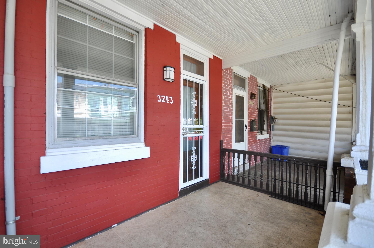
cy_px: 124
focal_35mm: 15
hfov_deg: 100.5
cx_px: 187
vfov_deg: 77.1
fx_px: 156
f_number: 4.5
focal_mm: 10
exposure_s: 1/80
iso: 100
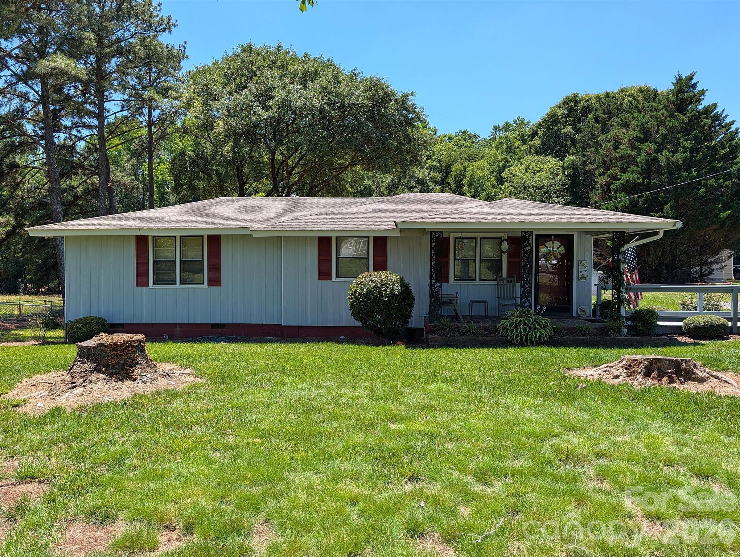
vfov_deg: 56.9
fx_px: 514
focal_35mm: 24
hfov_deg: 71.5
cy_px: 278
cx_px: 370
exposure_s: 1/1011
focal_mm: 6.9
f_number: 1.68
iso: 26
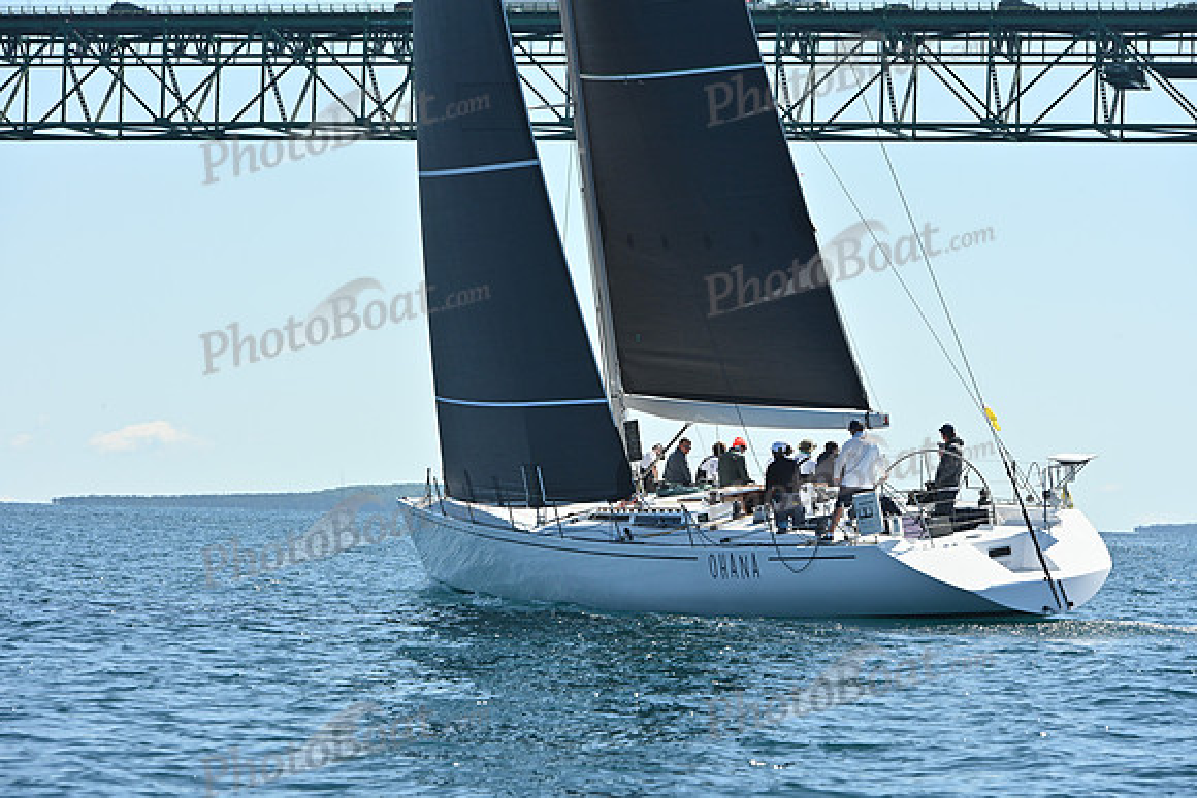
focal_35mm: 160
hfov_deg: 12.8
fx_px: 5321
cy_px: 399
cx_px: 598
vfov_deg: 8.6
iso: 320
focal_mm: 160
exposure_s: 1/1000
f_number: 8
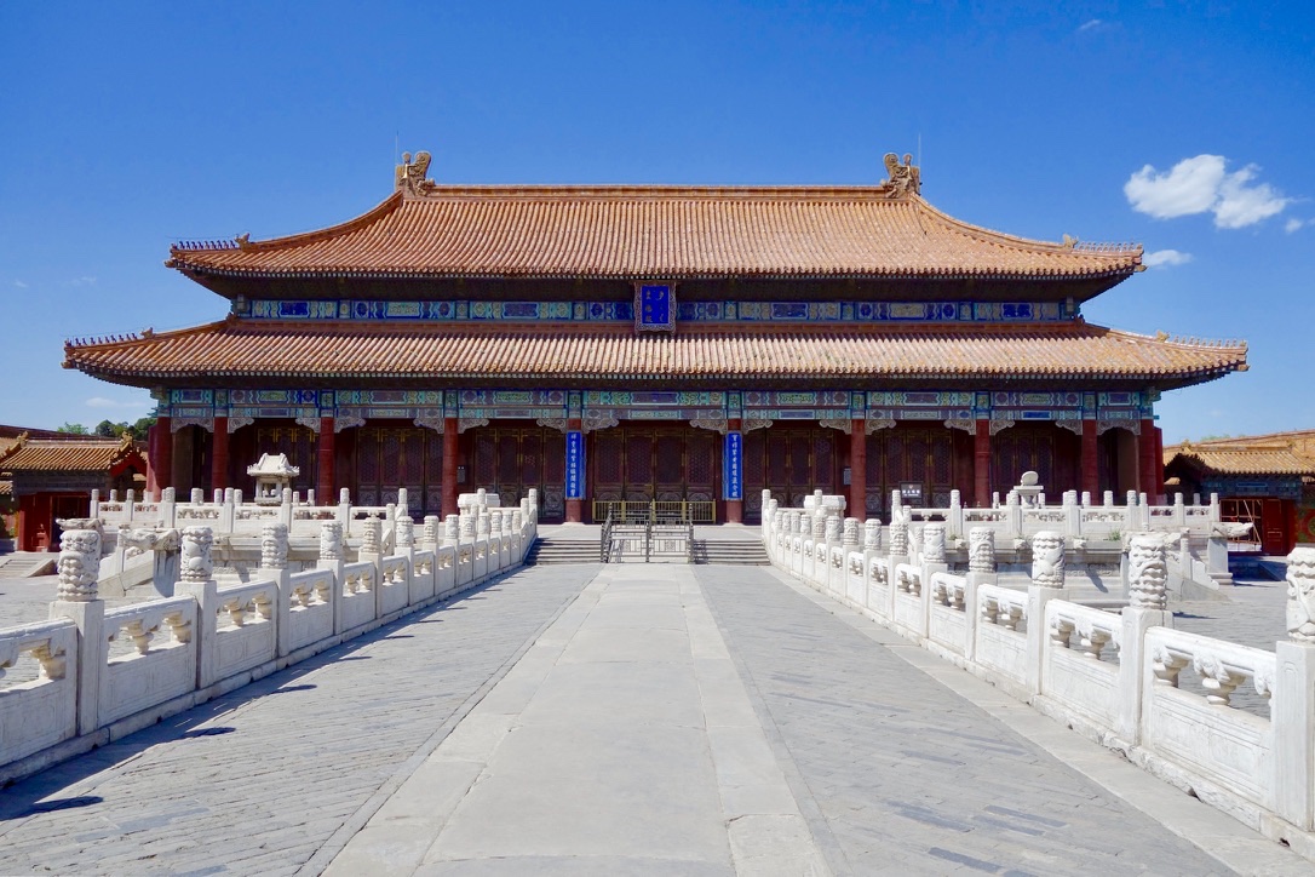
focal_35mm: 28
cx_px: 658
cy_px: 438
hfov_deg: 65.5
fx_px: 1023
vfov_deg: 46.4
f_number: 5.6
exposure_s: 1/640
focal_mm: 10.4
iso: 125
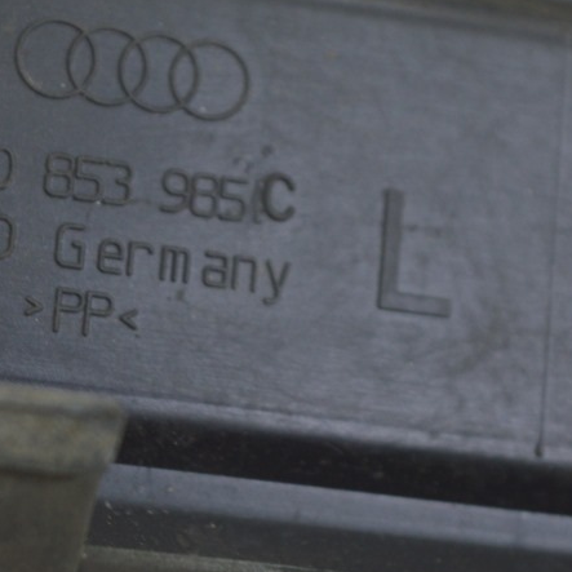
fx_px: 3028
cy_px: 179
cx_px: 94
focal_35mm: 162
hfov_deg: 10.7
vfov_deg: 10.8
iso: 400
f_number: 5.6
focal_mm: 55
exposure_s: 1/20
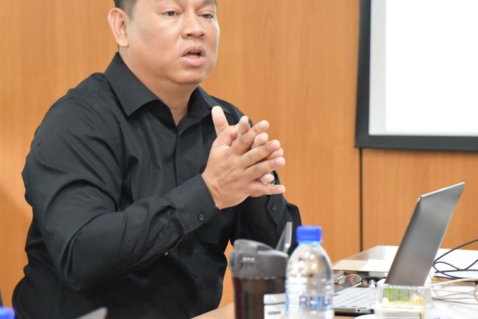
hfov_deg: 8.8
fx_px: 3121
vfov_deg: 5.9
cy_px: 131
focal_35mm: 235
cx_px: 209
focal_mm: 116
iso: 9000
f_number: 5.6
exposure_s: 1/125
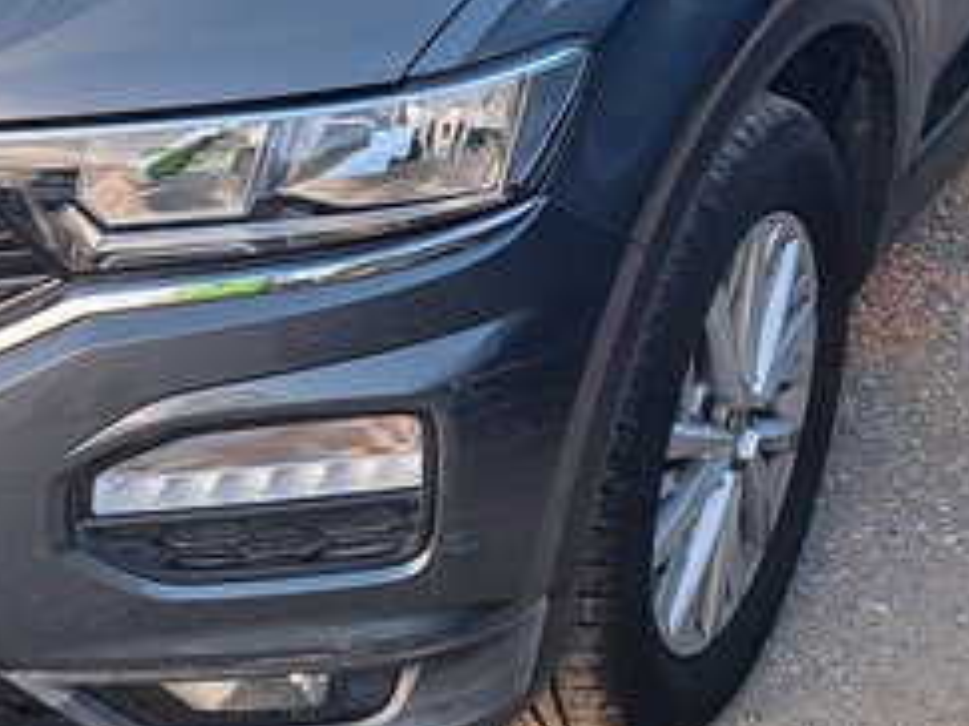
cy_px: -60
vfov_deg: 18.0
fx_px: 2210
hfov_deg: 24.2
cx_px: 160
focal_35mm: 79
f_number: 1.8
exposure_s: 1/100
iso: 50
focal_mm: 5.23
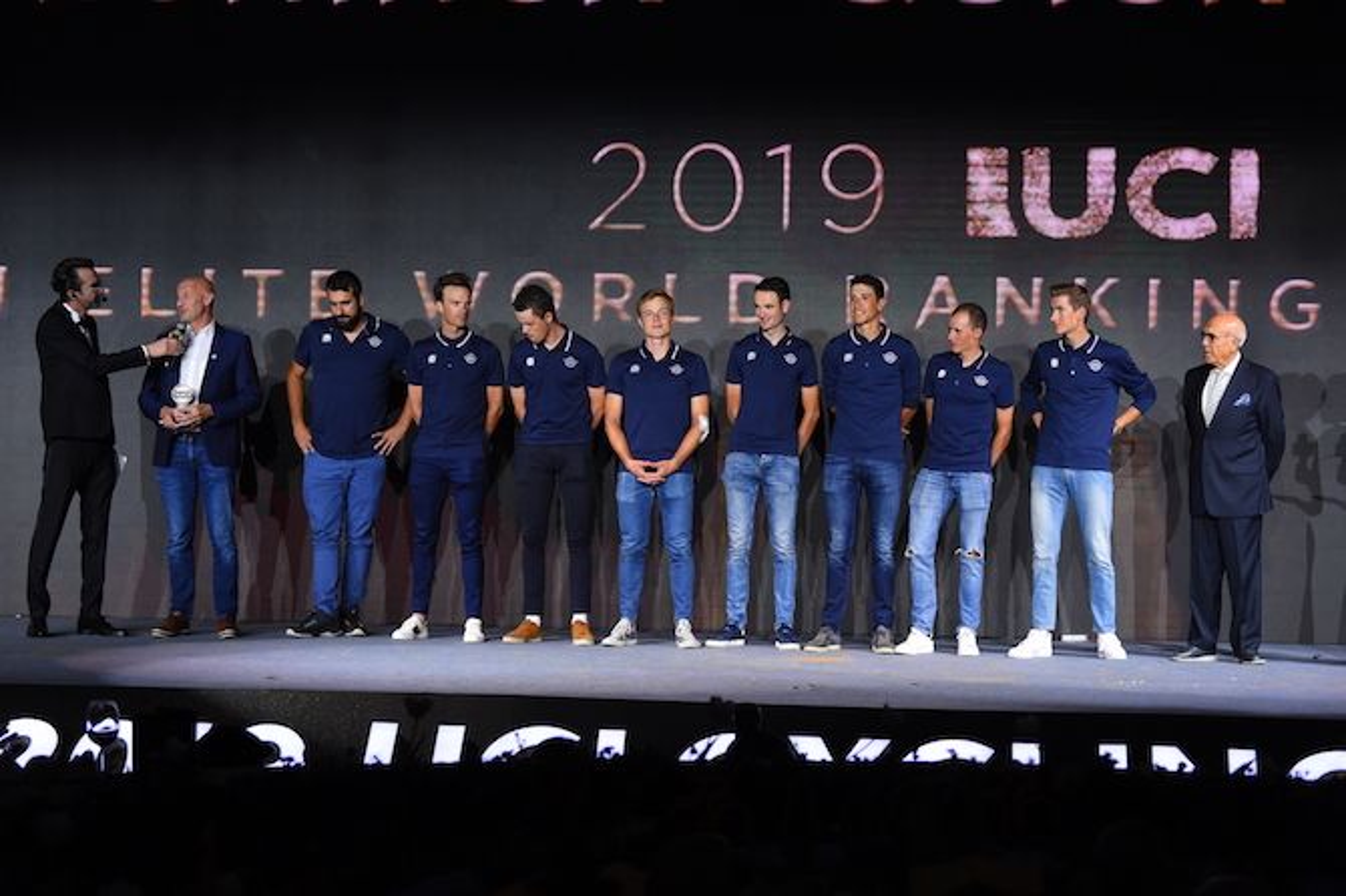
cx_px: 673
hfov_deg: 25.4
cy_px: 448
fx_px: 2990
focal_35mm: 80
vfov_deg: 17.0
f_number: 5.6
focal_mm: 80
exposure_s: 1/800
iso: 3200
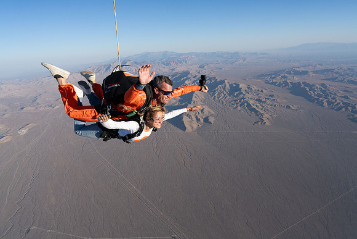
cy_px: 120
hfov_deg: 73.7
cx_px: 178
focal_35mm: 24
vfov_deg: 53.2
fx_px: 238
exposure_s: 1/2000
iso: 800
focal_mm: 24
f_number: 8
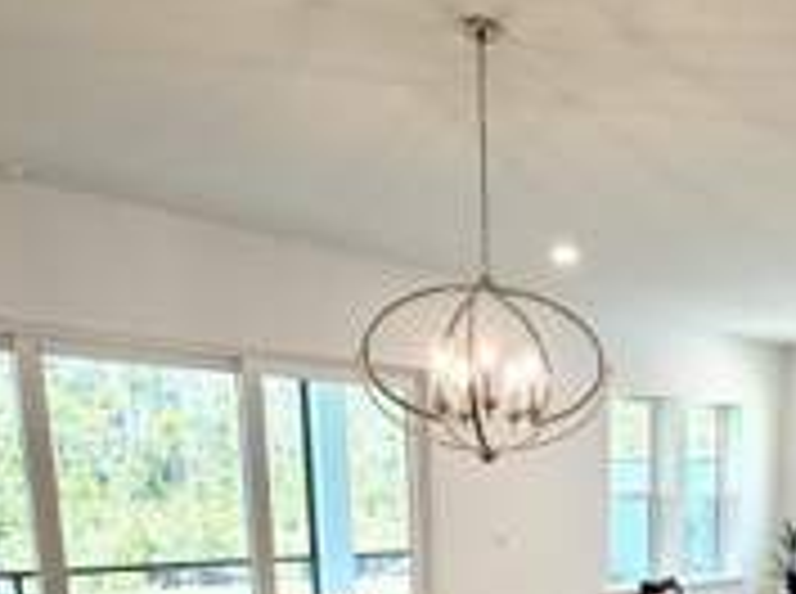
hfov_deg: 45.8
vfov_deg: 33.2
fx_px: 872
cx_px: 670
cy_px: 641
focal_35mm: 38
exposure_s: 1/120
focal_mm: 2.22
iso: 80
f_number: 2.2
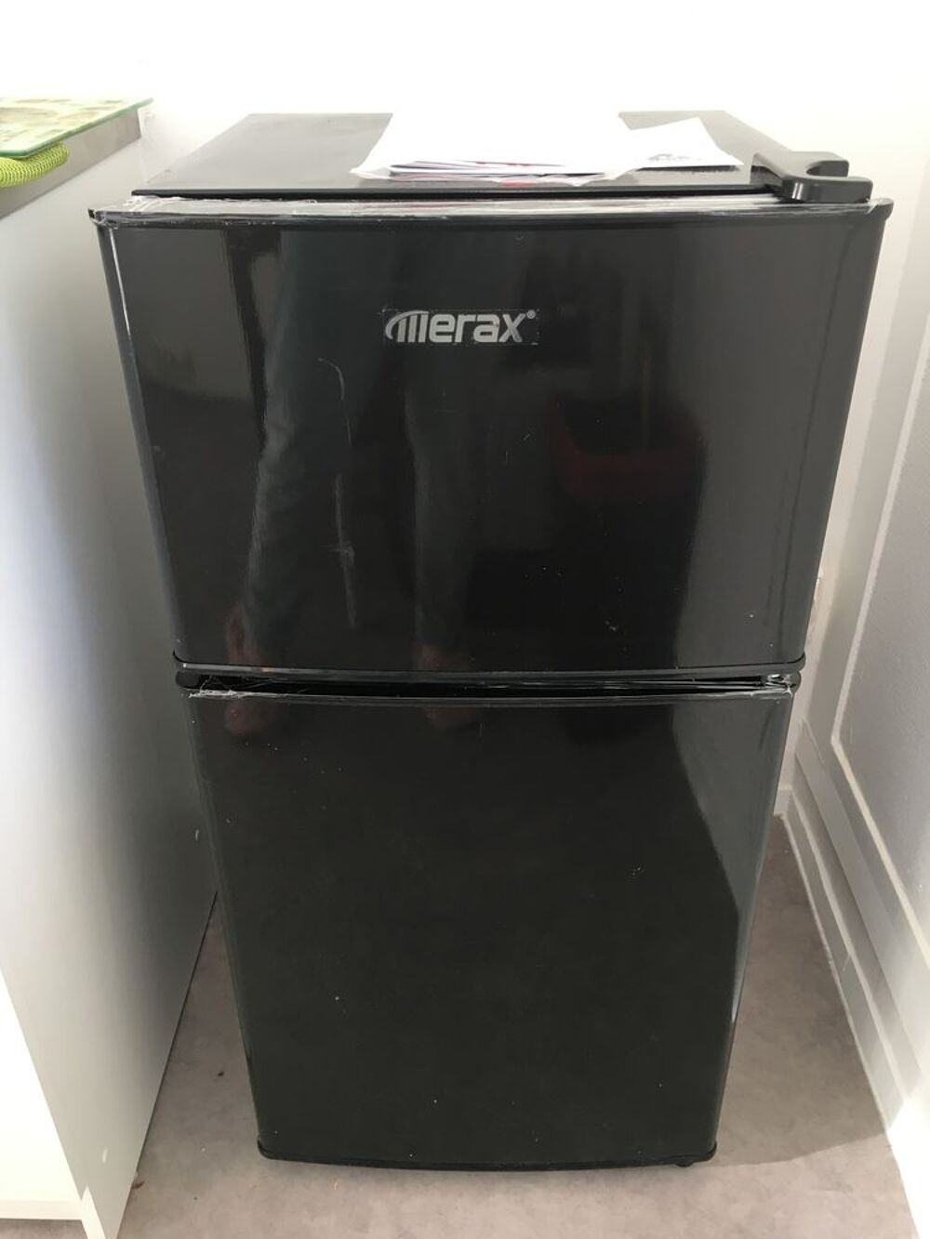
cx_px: 465
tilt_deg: -30.8
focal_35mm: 29
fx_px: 1039
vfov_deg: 61.7
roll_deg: -0.1
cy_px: 620
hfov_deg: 48.2
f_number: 2.2
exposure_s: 1/33
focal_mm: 4.15
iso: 40
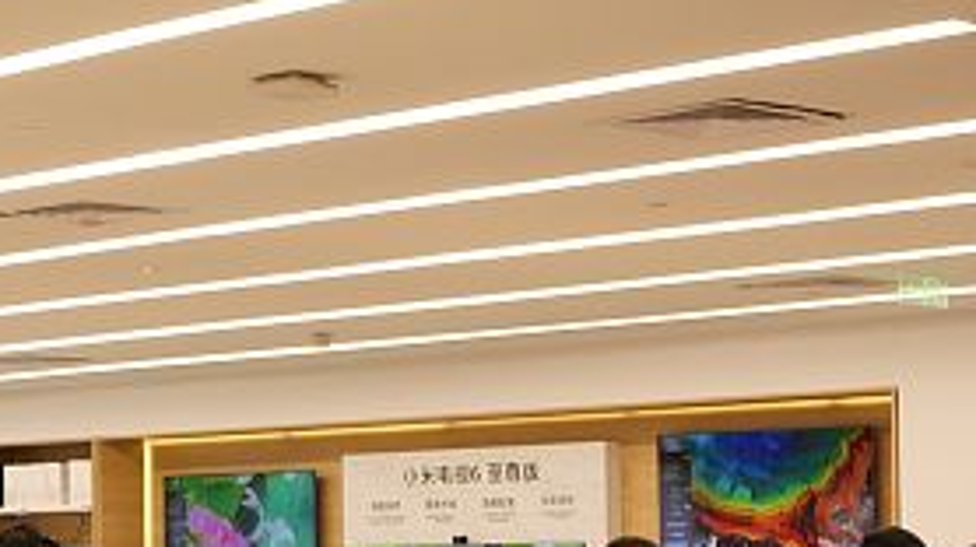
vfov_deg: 10.7
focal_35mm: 113
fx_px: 2923
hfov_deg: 18.2
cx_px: -119
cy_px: 484
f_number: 4
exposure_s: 1/60
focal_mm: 12
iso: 200
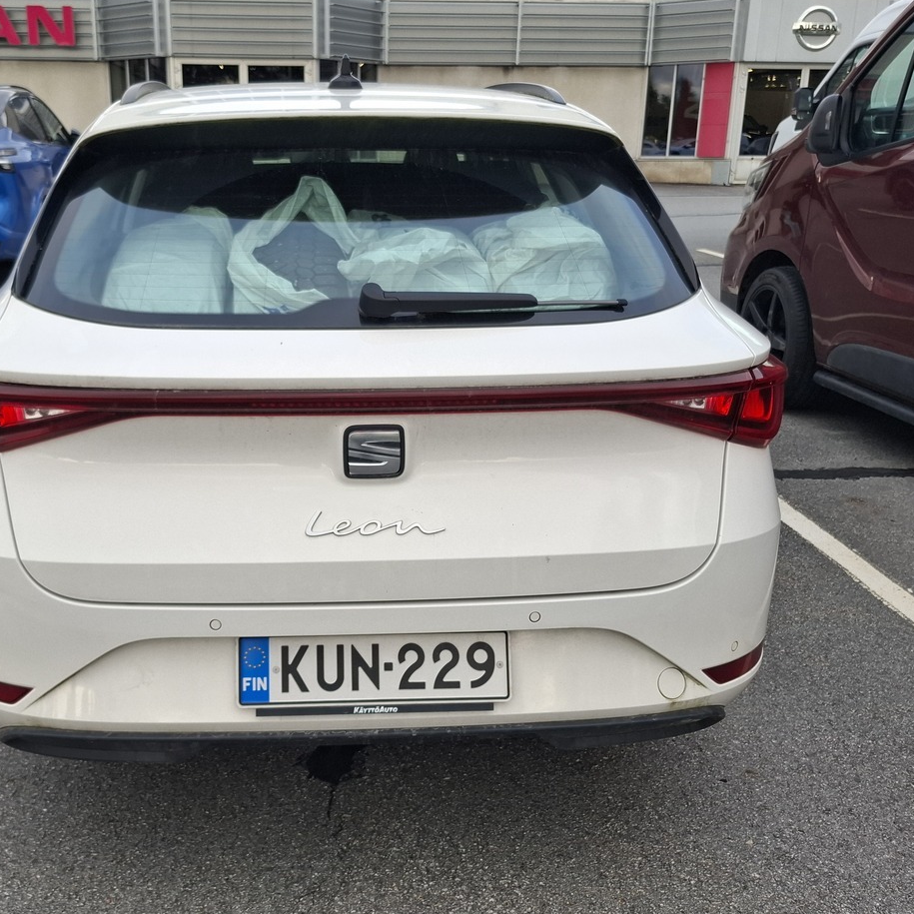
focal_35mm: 32
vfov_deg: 51.1
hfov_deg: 50.6
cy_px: 455
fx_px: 956
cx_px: 344
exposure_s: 1/328
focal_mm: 5.54
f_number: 1.8
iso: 50
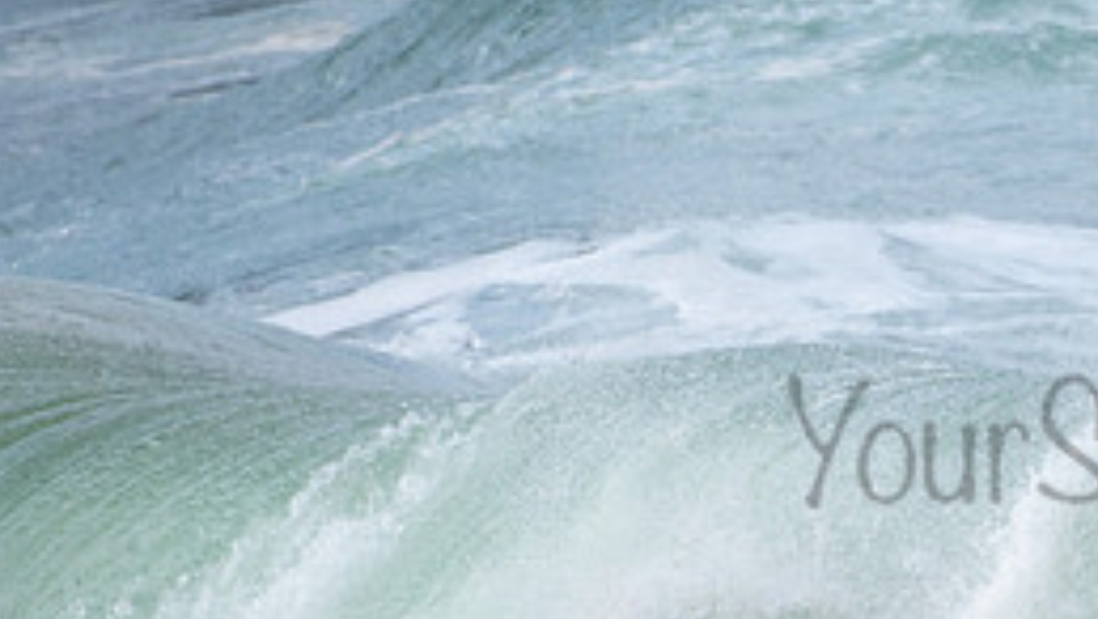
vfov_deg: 0.7
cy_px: 405
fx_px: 51181
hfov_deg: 1.2
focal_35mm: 1757
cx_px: 1225
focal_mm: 500
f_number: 5.6
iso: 250
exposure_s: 1/1000
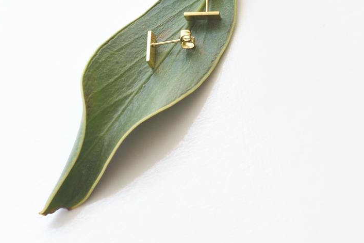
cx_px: 173
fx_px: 1375
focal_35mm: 136
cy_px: 40
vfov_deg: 10.1
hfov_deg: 15.1
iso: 100
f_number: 7.1
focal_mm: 50
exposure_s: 1/100
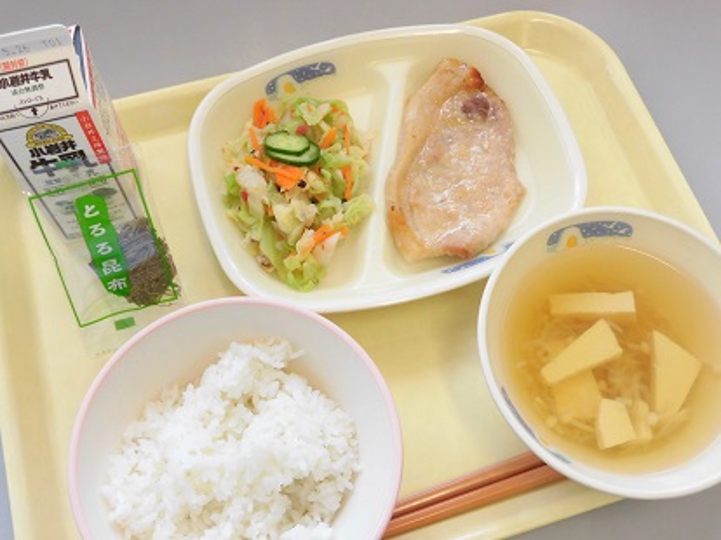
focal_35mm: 38
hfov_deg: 49.0
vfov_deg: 37.7
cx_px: 360
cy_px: 270
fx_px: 791
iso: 125
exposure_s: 1/80
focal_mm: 6.77
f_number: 3.7
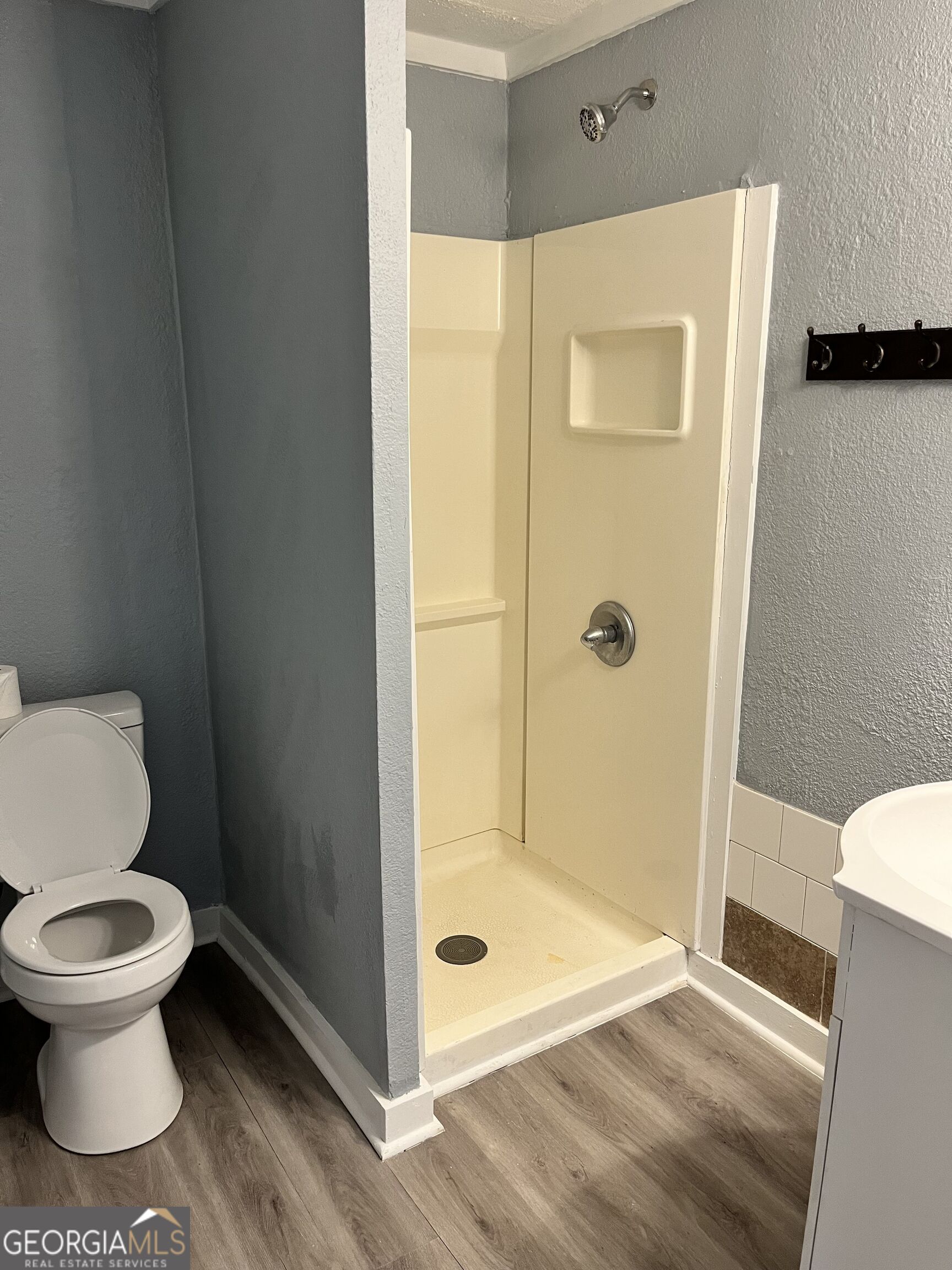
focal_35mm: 26
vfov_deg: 67.3
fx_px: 953
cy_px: 635
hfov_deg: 53.1
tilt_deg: -15.4
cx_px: 476
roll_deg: -0.2
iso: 160
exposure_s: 1/60
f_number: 1.6
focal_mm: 5.1
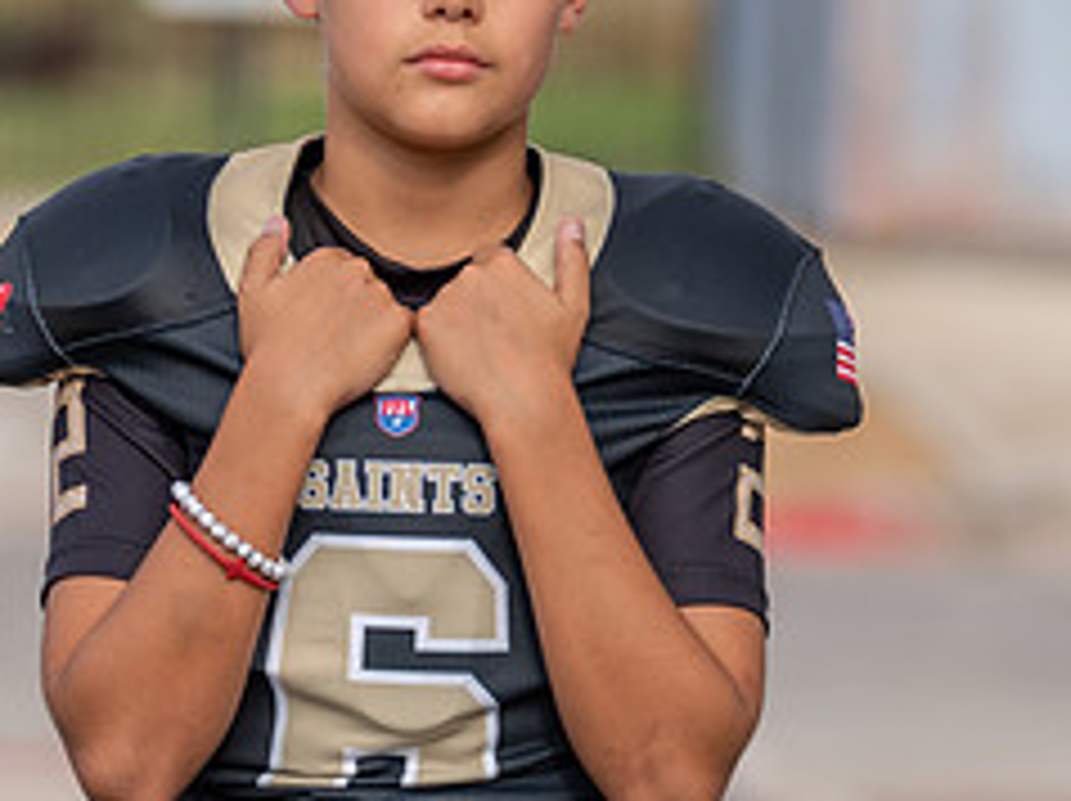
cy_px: 411
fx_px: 9427
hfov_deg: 6.5
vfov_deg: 4.9
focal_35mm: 305
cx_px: 404
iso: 100
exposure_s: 1/1000
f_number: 2.8
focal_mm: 117
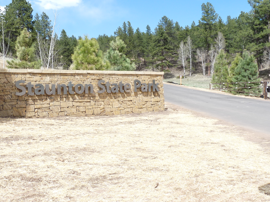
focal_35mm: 38
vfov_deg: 37.7
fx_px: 296
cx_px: 135
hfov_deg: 49.0
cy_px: 101
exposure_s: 1/250
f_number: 5.6
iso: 100
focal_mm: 4.8
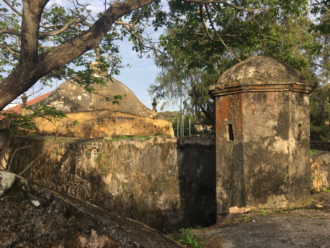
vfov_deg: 48.2
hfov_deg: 61.7
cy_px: 124
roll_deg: -0.1
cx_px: 165
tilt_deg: -0.7
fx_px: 276
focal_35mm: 29
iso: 25
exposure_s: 1/630
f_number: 2.2
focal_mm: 4.15
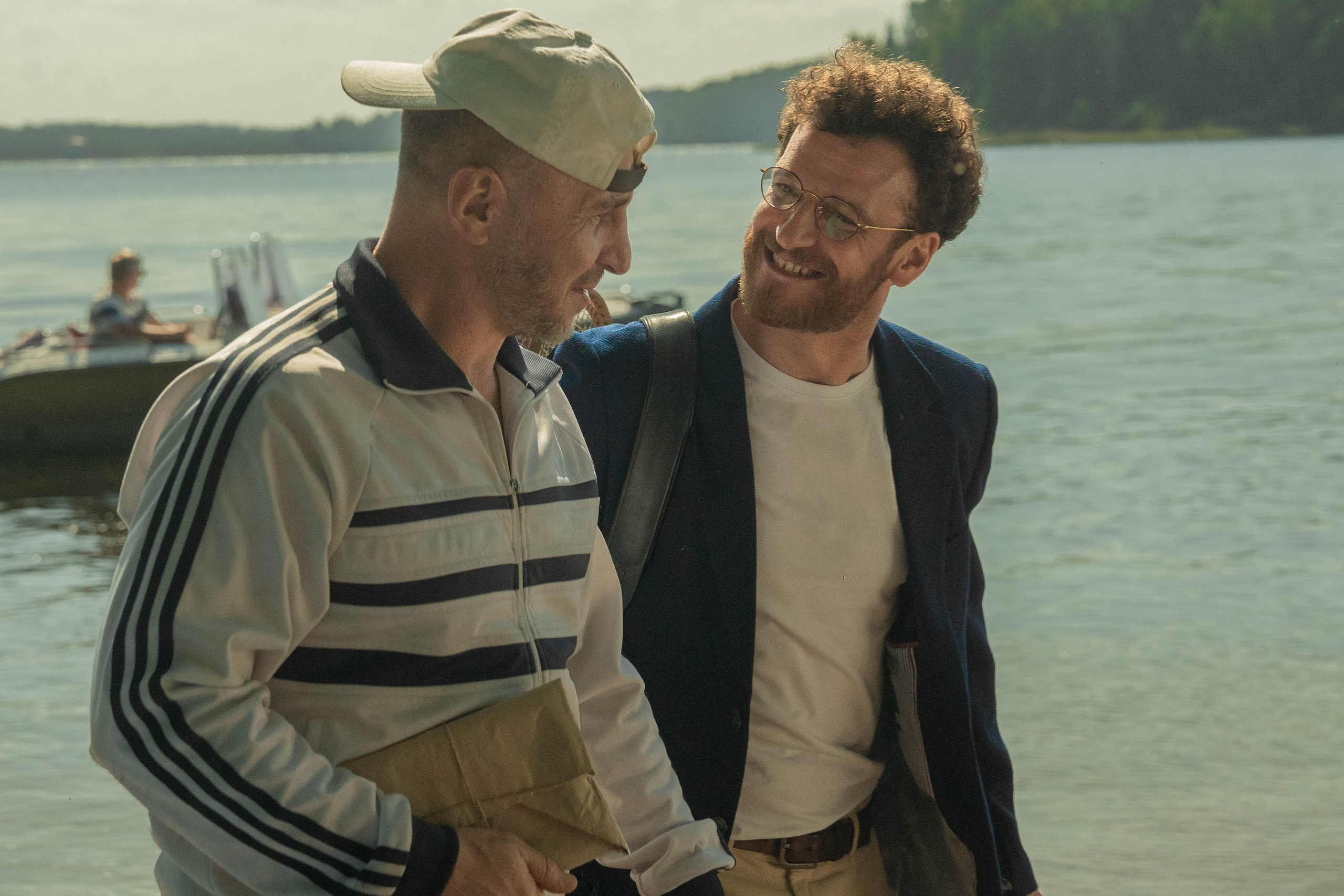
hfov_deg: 19.5
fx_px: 3920
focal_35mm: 105
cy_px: 448
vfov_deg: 13.0
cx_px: 672
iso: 2000
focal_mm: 70
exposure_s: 1/320
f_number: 5.6
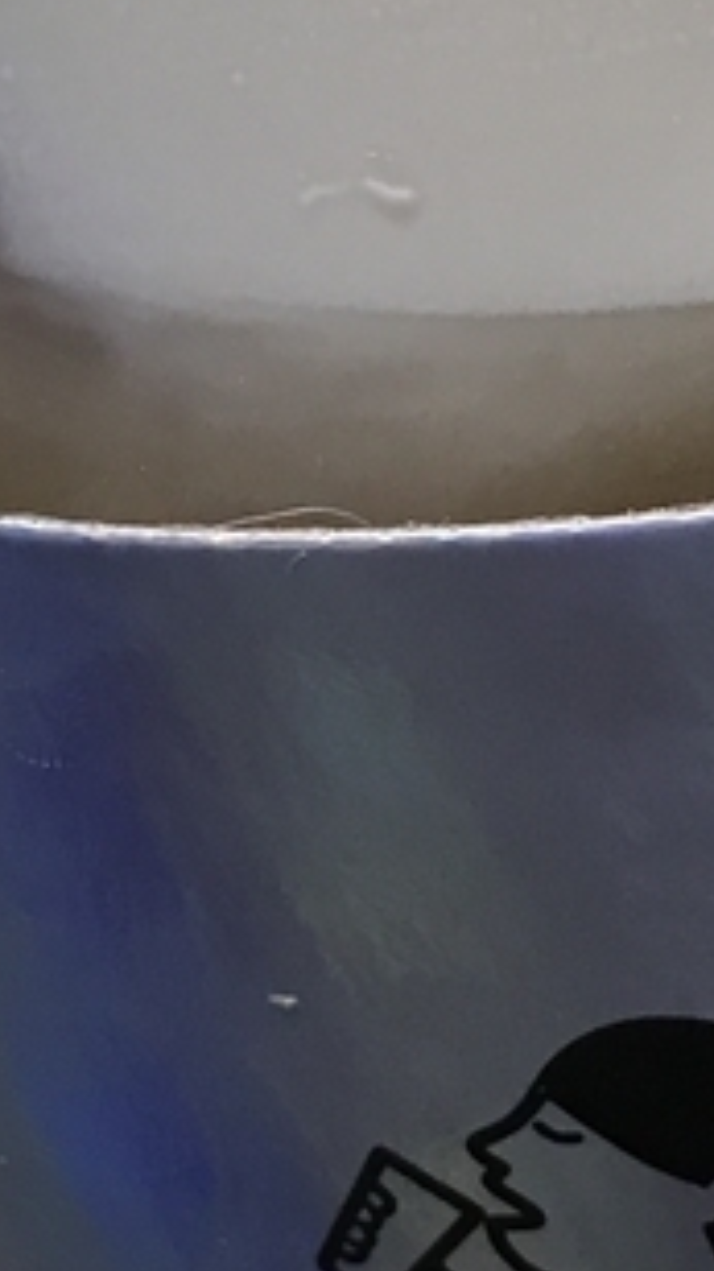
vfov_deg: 18.0
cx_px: 702
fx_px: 4010
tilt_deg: -44.0
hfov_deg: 10.1
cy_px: 677
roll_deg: +6.0
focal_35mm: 119
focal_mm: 3.99
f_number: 1.8
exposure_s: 1/25
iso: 40
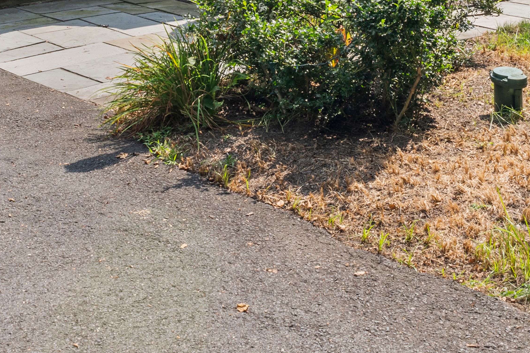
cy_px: -174
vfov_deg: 18.1
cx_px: 341
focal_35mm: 67
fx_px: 986
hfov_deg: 29.9
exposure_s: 1/15
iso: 160
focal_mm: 16
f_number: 13
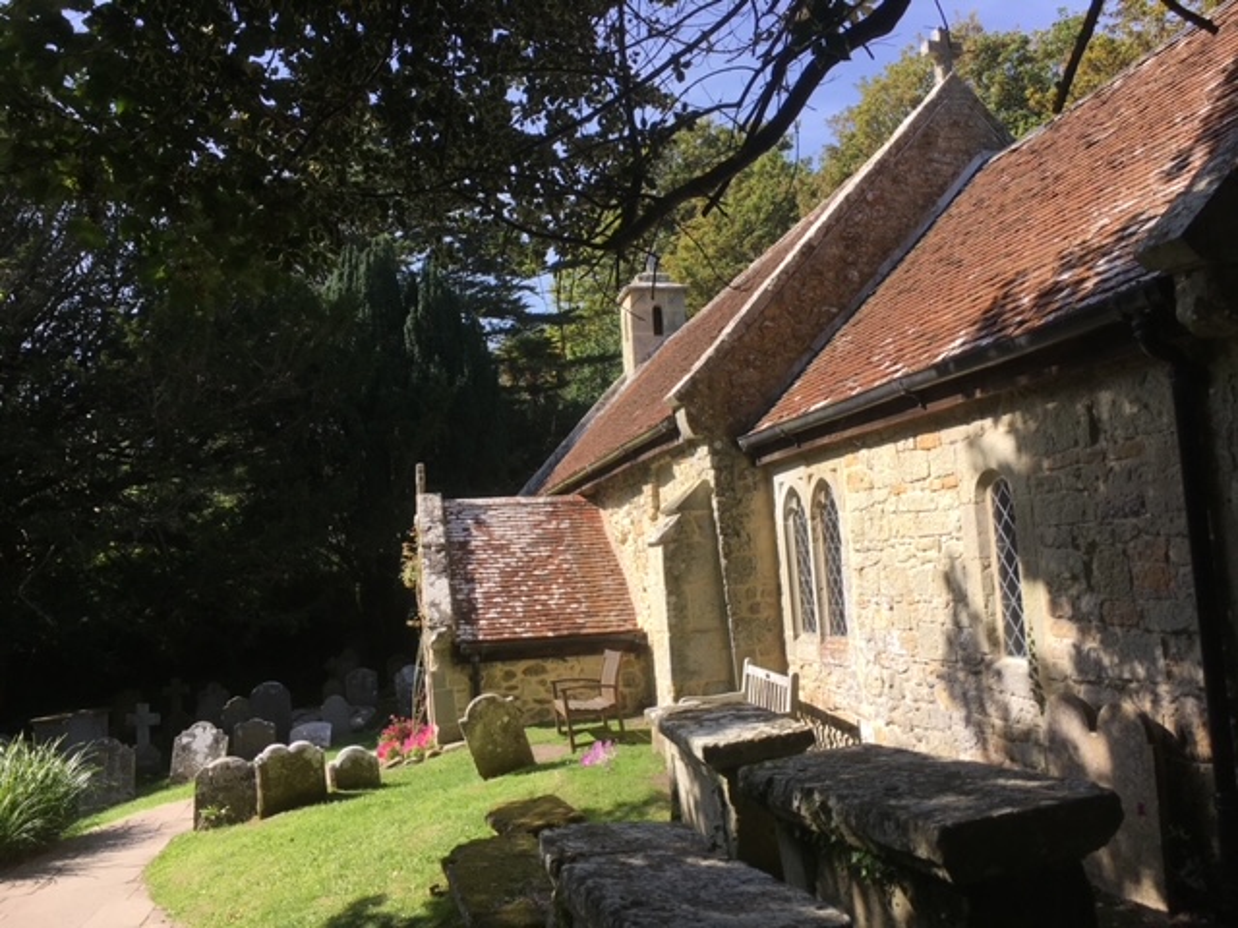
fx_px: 1037
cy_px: 464
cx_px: 619
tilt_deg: +5.4
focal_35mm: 29
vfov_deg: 48.2
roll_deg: +1.6
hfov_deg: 61.7
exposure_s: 1/836
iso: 25
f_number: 2.2
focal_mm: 4.15
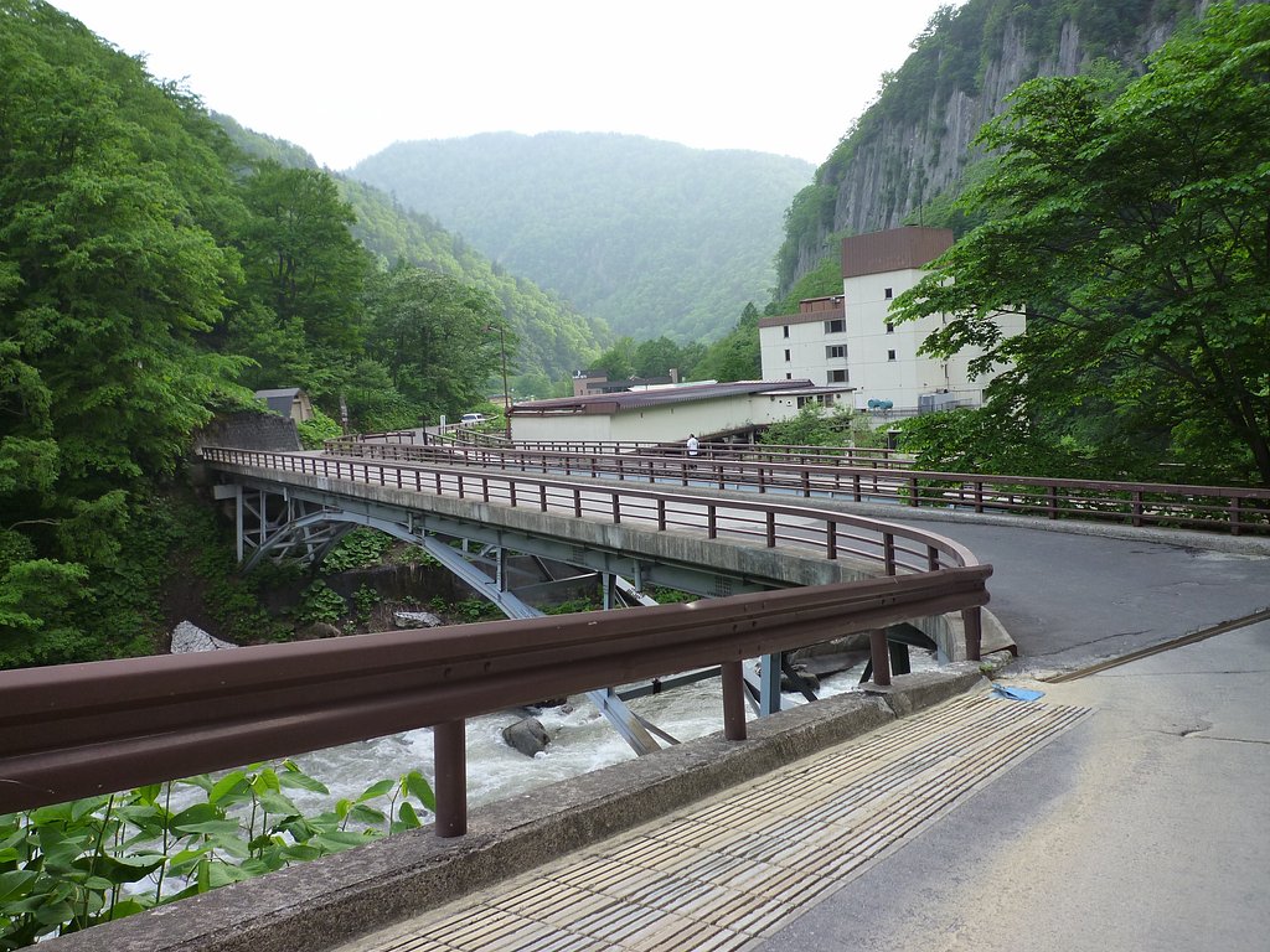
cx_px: 635
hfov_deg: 63.4
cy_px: 476
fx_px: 1027
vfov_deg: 49.7
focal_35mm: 28
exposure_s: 1/60
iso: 125
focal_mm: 4.9
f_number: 2.9
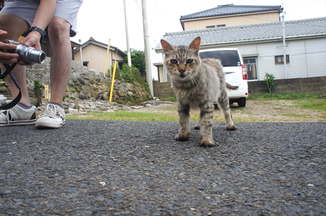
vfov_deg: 47.8
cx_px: 163
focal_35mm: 27
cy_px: 108
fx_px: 244
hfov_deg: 67.5
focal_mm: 18
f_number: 8
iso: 200
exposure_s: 1/80
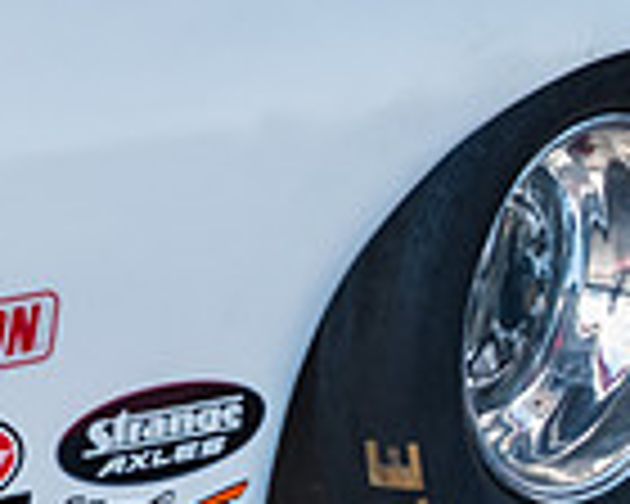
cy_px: 137
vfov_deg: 13.6
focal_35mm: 113
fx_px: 2107
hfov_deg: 16.1
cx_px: -180
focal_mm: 19.6
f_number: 9
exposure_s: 1/80
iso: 400
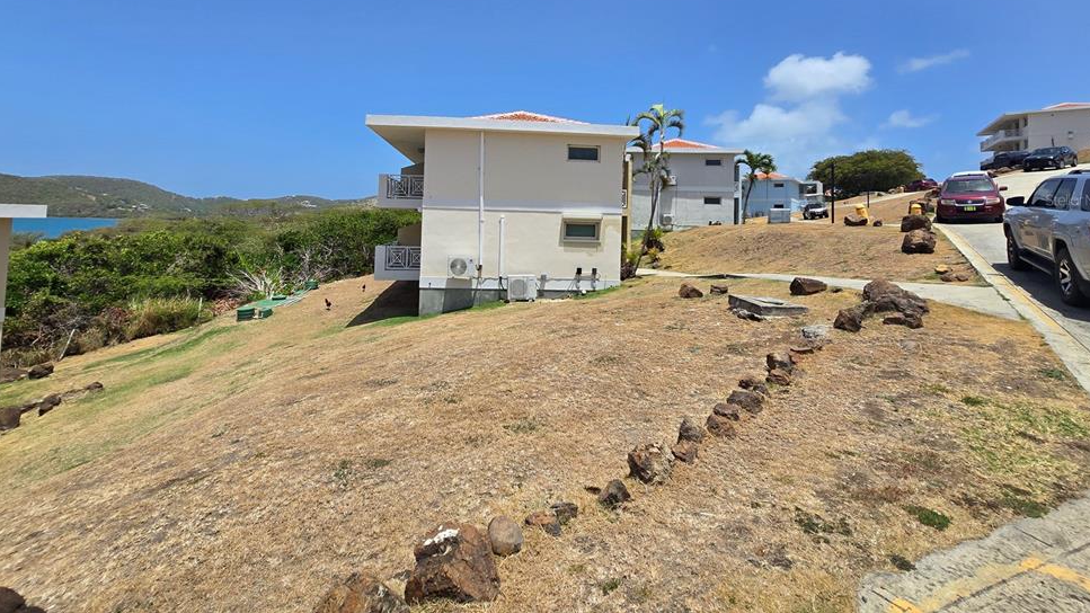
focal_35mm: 15
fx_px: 434
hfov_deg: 103.0
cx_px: 537
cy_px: 199
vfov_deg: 68.4
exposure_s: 1/2882
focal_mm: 2.2
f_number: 2.2
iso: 50
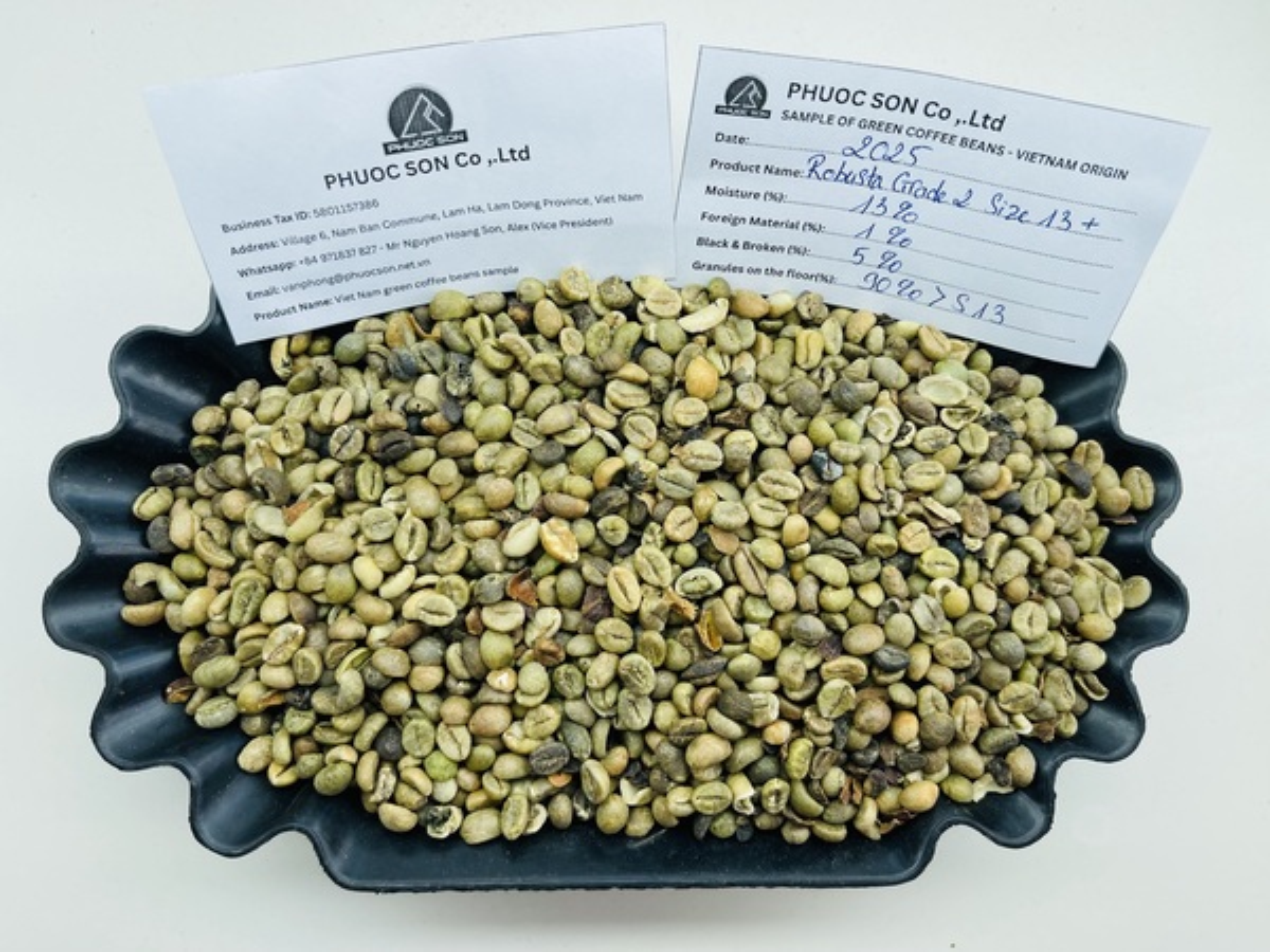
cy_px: 476
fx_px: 917
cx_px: 635
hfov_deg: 69.4
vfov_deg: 54.9
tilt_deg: -84.2
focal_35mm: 25
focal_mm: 5.1
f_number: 1.6
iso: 32
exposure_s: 1/938
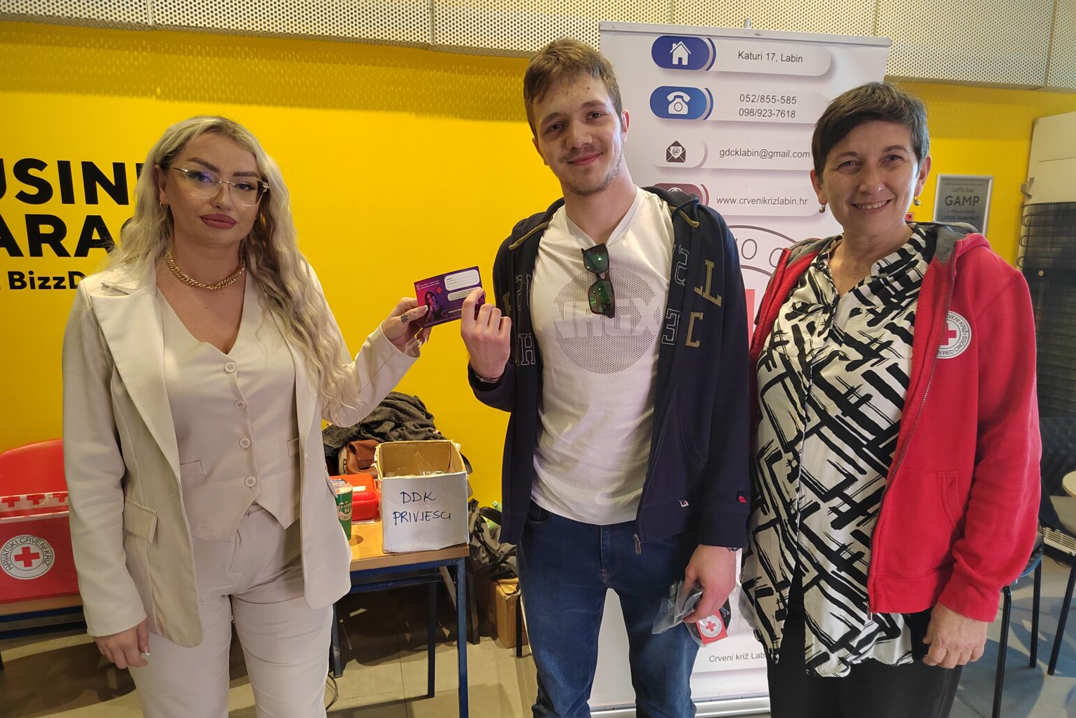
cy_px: 383
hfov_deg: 73.7
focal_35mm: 24
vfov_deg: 53.1
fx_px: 717
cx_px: 538
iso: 2884
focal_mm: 5.52
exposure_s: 1/100
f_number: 1.9
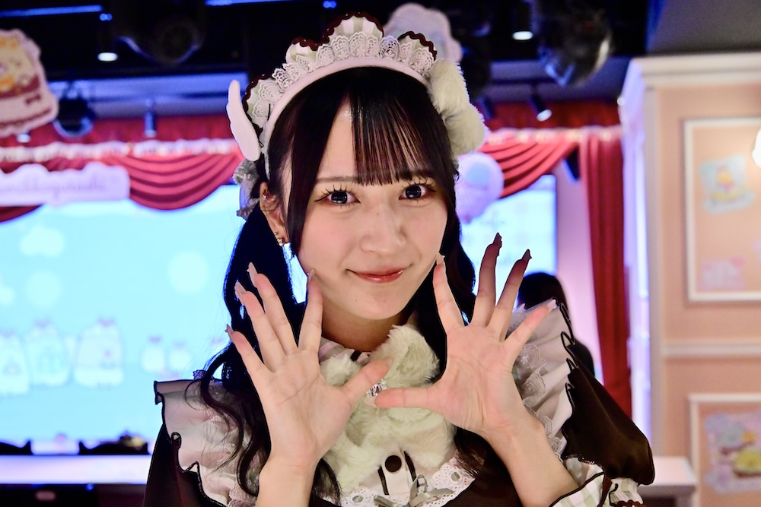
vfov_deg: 22.6
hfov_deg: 33.4
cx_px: 380
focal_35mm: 60
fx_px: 1268
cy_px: 254
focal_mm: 60
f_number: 7.1
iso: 4000
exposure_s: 1/200
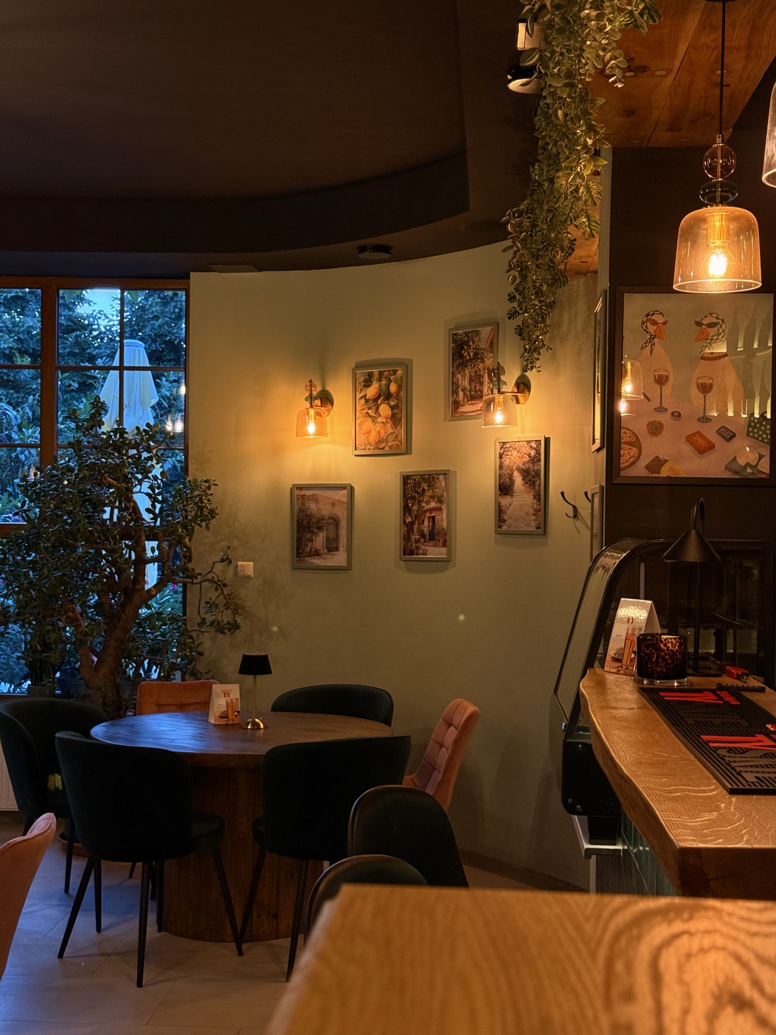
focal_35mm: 48
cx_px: 388
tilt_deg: +0.0
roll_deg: -1.5
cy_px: 518
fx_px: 1435
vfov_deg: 39.7
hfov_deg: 30.3
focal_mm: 6.76
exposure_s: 1/50
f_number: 1.78
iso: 160
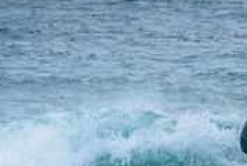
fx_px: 10886
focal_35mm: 1584
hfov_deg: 1.3
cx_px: 304
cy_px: 178
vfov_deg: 0.9
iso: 500
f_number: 7.1
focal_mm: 400
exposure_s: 1/1600
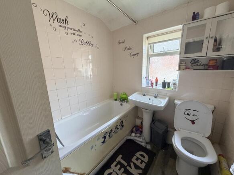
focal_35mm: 14
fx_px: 95
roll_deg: +2.2
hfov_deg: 102.1
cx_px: 117
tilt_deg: -11.3
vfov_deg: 85.7
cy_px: 88
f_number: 2.2
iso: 320
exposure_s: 1/121
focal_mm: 2.22
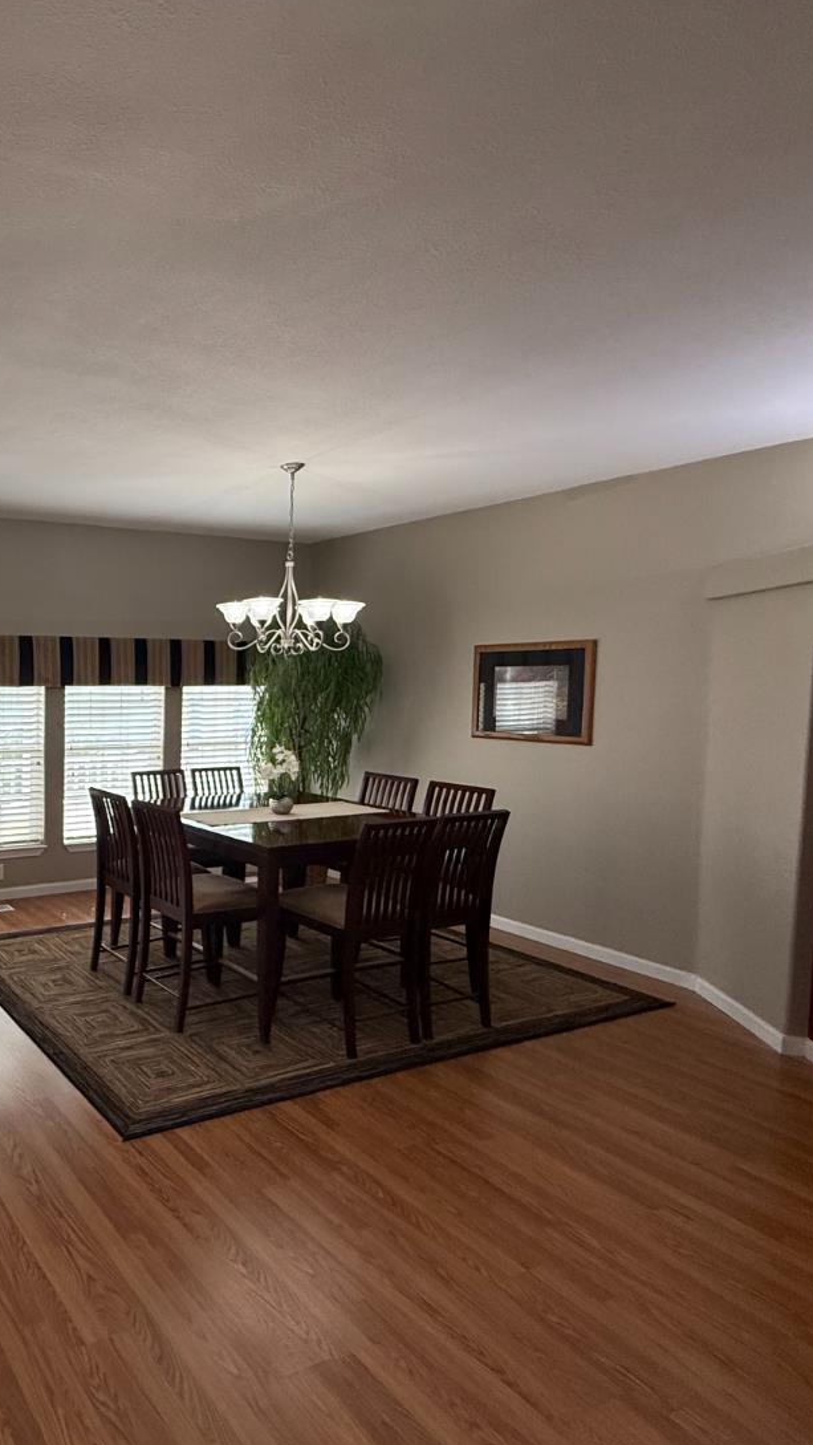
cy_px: 732
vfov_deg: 83.8
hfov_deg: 46.0
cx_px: 20
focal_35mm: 21
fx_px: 804
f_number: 2.2
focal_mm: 2.22
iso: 160
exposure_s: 1/120
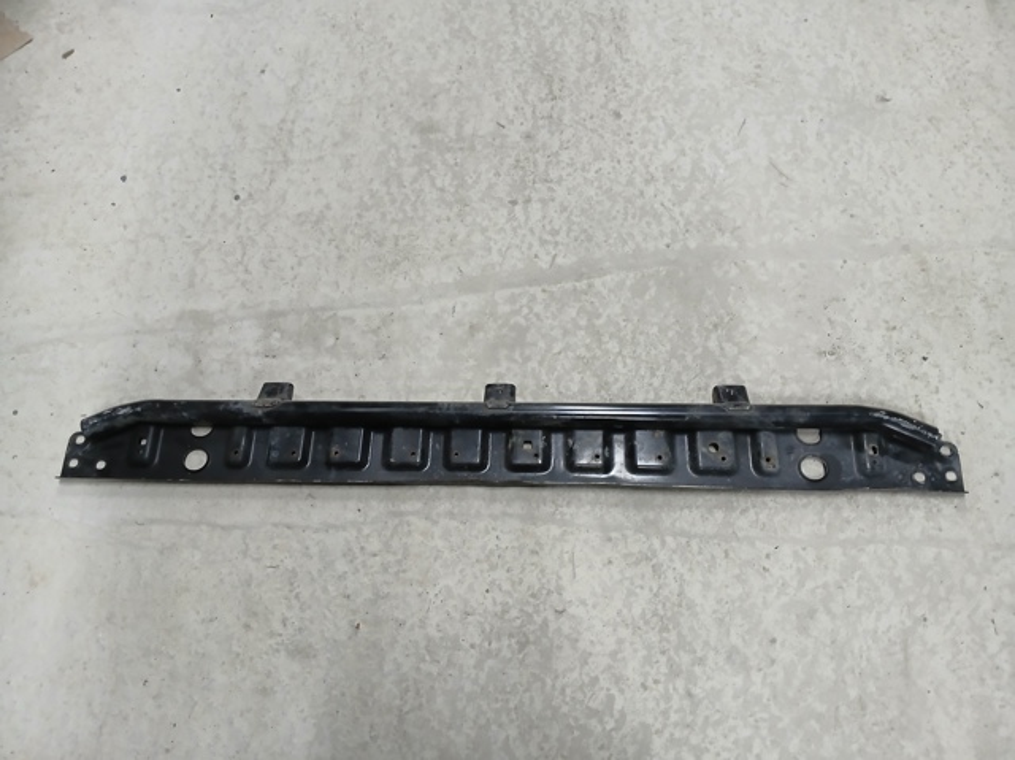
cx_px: 508
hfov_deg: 67.3
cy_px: 380
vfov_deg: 53.0
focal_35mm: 26
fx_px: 762
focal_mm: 3.98
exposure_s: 1/25
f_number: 1.8
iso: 250
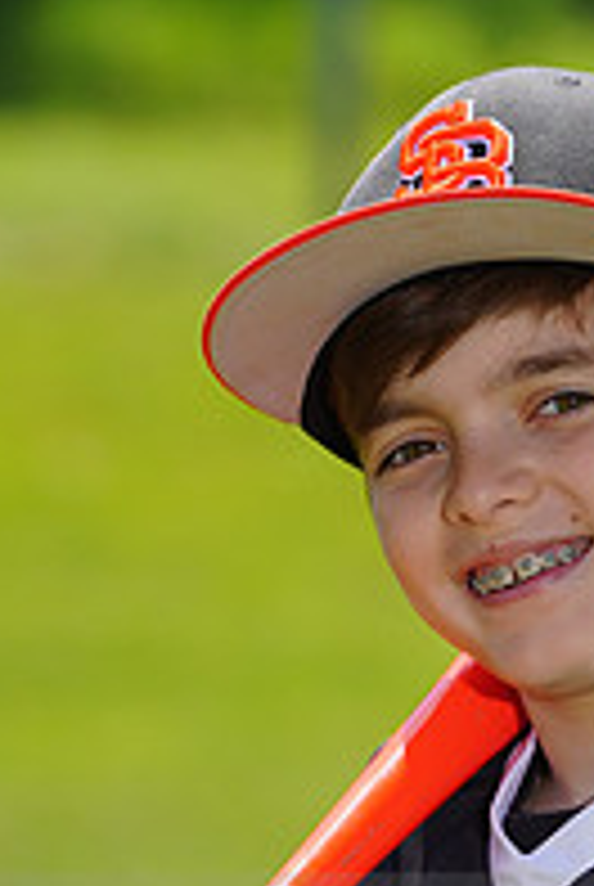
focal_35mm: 691
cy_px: 935
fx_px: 17041
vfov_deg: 3.0
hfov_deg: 2.0
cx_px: 488
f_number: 8
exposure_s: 1/250
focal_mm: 235
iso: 100
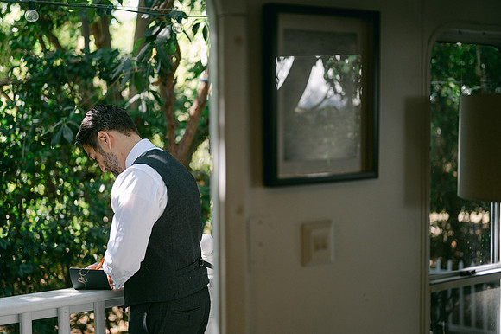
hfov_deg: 38.9
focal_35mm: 51
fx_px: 709
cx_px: 250
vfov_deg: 26.5
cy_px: 167
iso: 100
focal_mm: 50
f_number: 1.8
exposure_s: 1/125
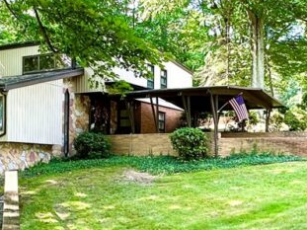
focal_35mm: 36
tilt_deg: +0.2
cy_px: 92
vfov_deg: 39.5
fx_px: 319
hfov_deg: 51.1
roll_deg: +0.5
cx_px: 183
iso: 40
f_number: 2.2
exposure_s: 1/99
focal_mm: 2.22
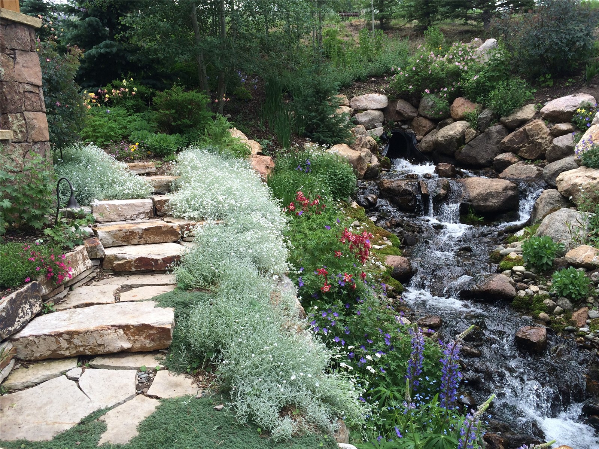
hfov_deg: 61.7
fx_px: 502
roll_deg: +1.9
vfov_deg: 48.2
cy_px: 224
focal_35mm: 29
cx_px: 300
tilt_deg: -9.9
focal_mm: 4.15
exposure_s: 1/466
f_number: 2.2
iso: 32
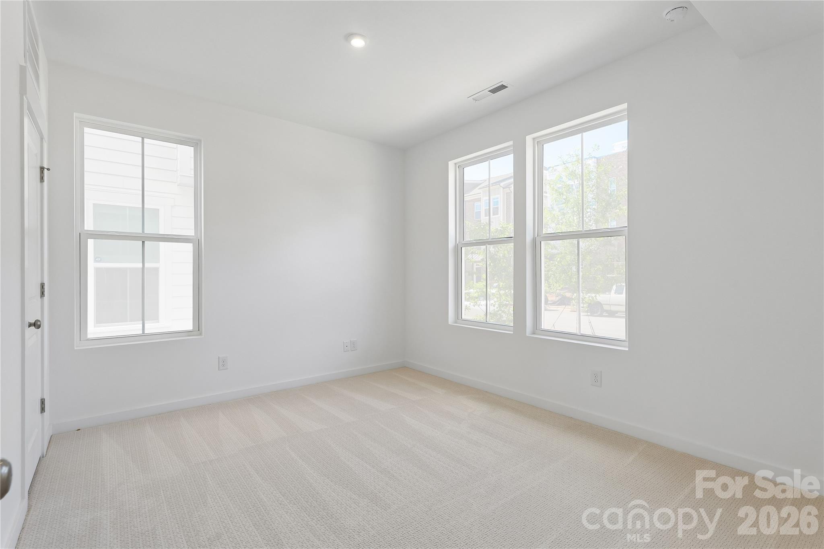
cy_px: 274
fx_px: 366
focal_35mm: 16
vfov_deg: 73.7
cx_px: 412
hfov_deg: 96.7
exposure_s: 1/125
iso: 800
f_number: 8
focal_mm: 16
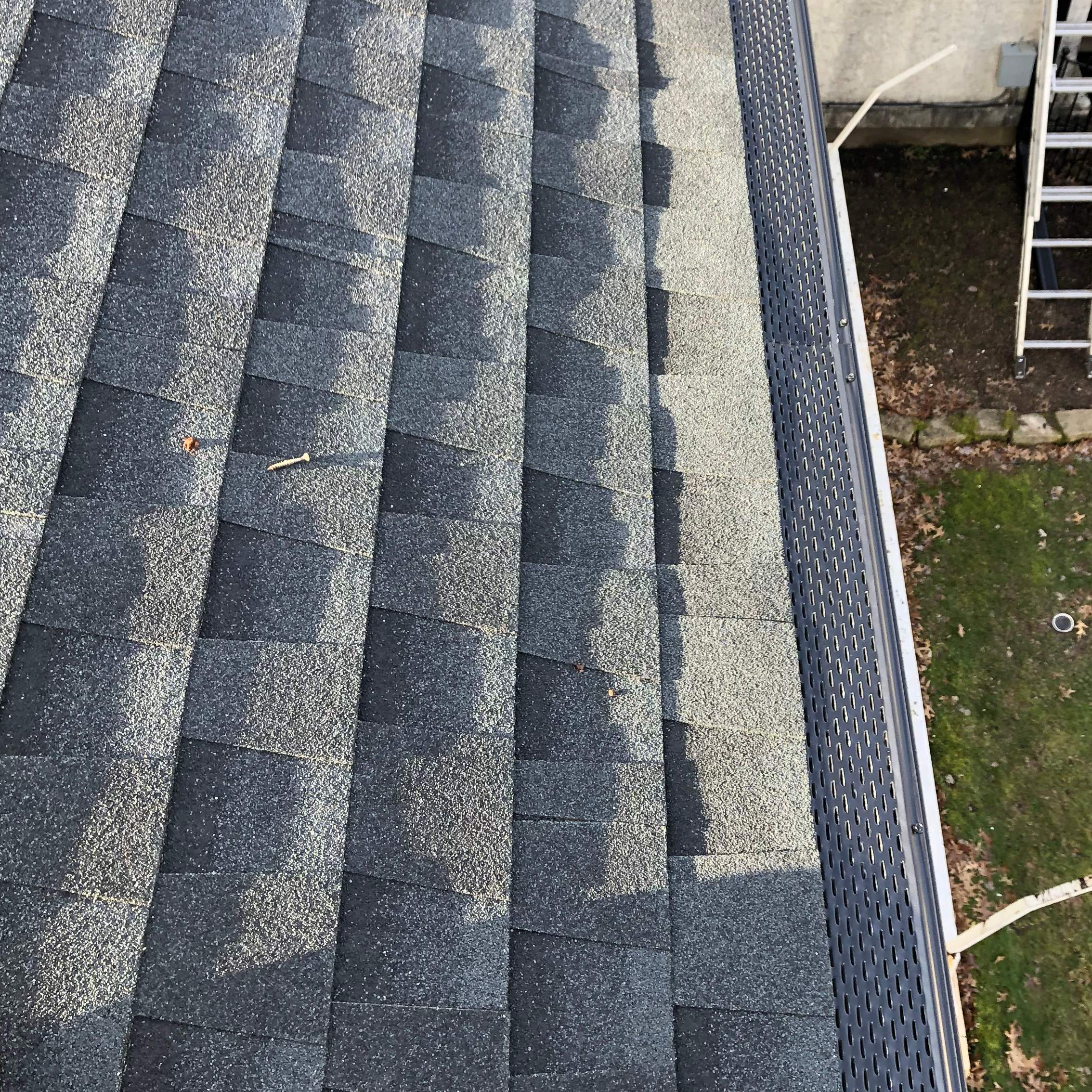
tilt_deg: -50.2
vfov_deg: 37.4
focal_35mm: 44
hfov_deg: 38.1
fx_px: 1570
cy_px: 277
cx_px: 685
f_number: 1.8
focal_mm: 3.99
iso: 20
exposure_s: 1/150
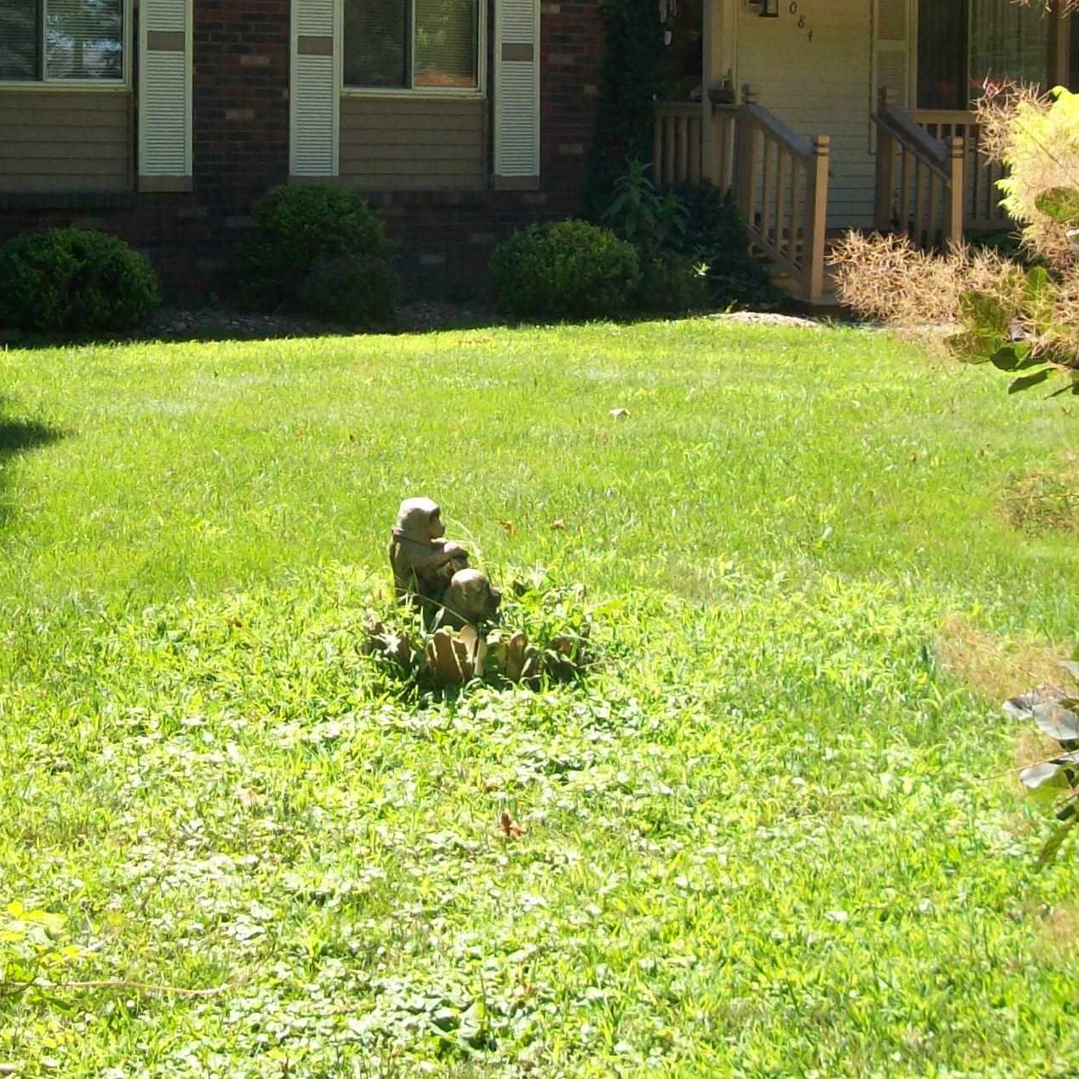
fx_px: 2504
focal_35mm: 71
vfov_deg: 23.9
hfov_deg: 24.3
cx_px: 482
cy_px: 200
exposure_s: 1/500
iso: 80
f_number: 2.7
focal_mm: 6
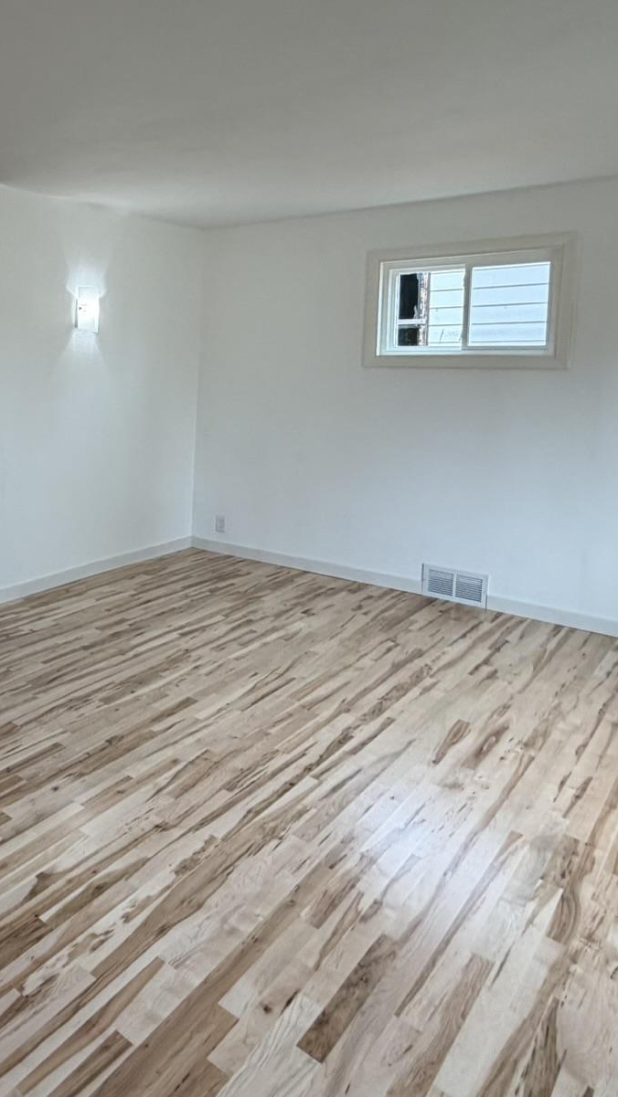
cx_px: 28
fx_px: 757
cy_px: 417
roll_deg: +0.3
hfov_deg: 40.1
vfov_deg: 70.8
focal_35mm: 26
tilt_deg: -5.0
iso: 125
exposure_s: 1/120
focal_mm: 2.22
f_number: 2.2
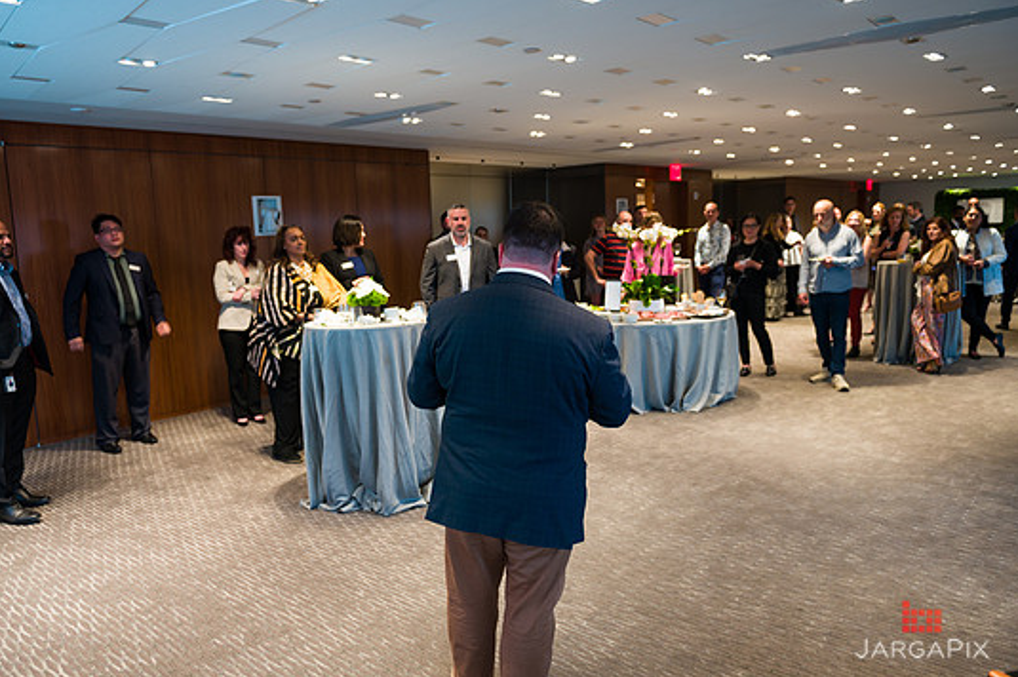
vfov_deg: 49.5
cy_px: 333
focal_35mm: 26
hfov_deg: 69.4
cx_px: 485
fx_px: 735
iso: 640
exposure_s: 1/50
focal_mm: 24
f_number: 4
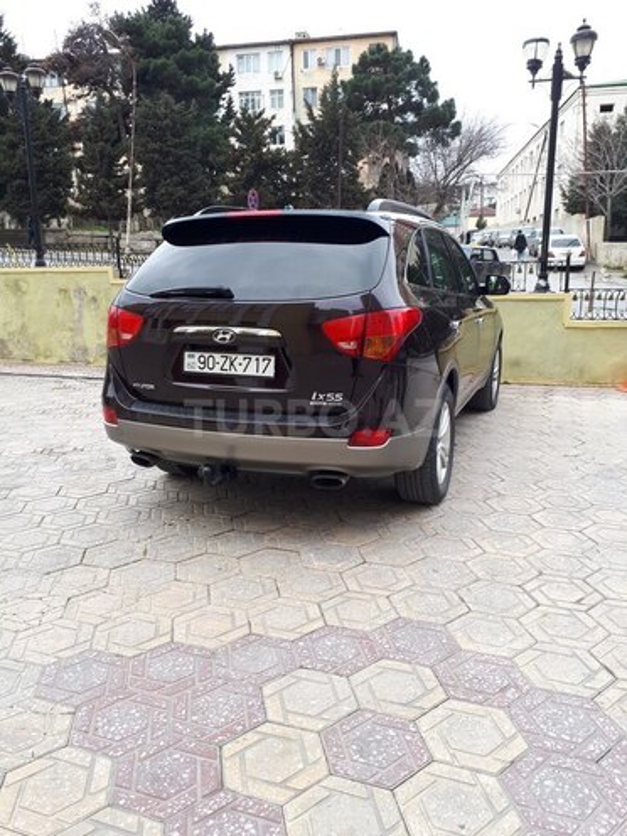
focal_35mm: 27
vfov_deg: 65.3
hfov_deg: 51.4
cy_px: 418
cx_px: 314
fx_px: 652
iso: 40
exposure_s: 1/181
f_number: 1.9
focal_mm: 3.6
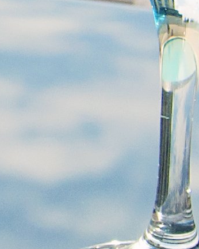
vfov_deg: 3.6
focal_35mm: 530
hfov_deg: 2.9
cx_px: -423
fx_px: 3899
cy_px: -121
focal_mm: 38
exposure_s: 1/2000
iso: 400
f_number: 8
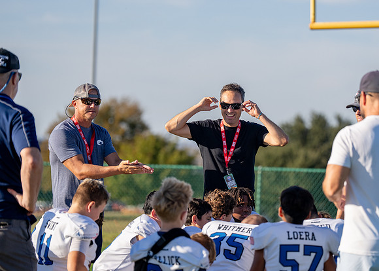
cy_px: 118
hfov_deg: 11.3
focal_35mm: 178
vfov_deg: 8.1
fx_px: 1911
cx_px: 231
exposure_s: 1/3200
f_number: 2.8
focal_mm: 146
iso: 160
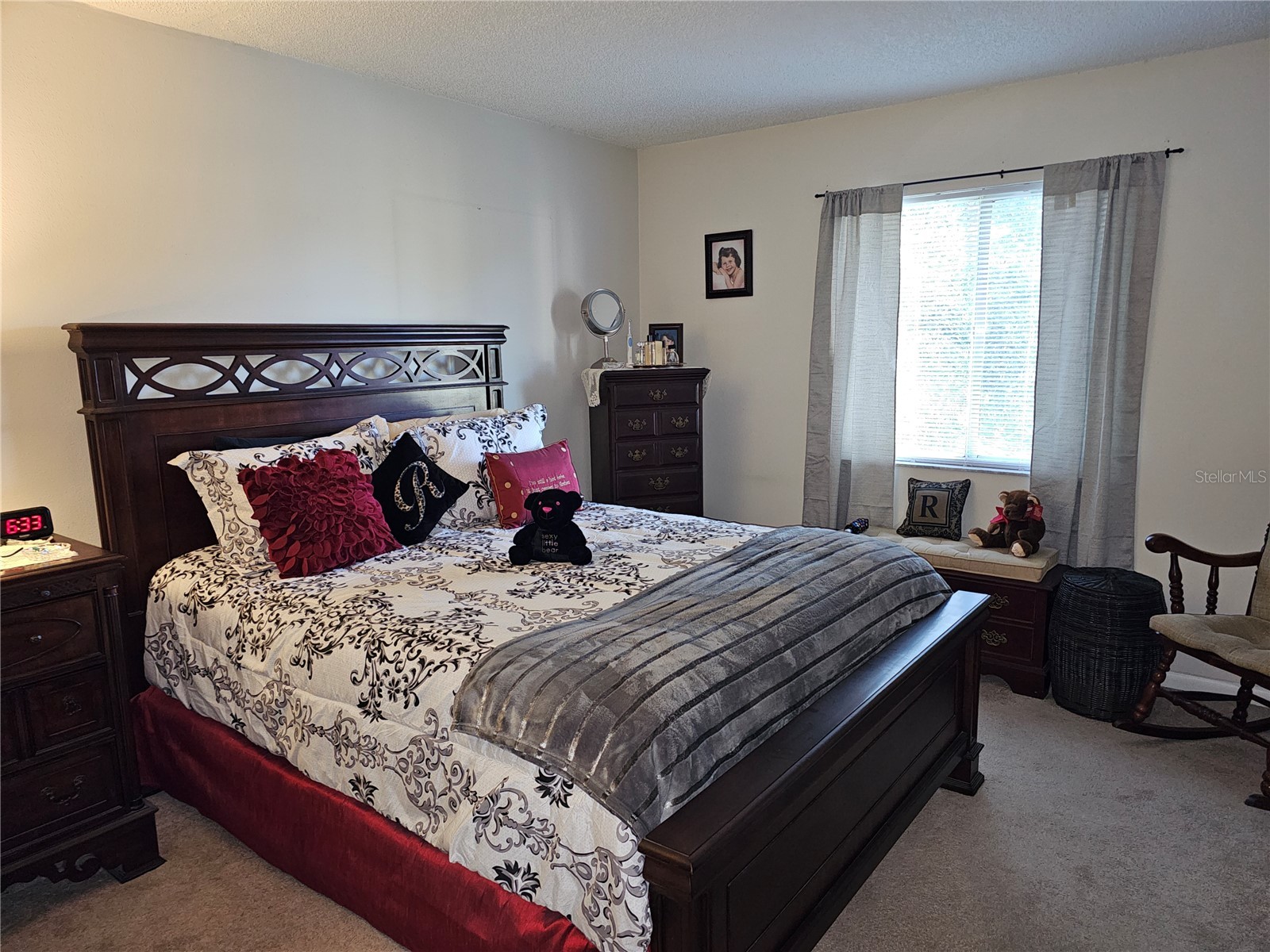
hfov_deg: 73.9
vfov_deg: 58.9
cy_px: 476
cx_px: 635
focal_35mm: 23
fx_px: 844
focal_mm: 6.3
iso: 125
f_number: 1.7
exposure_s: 1/12
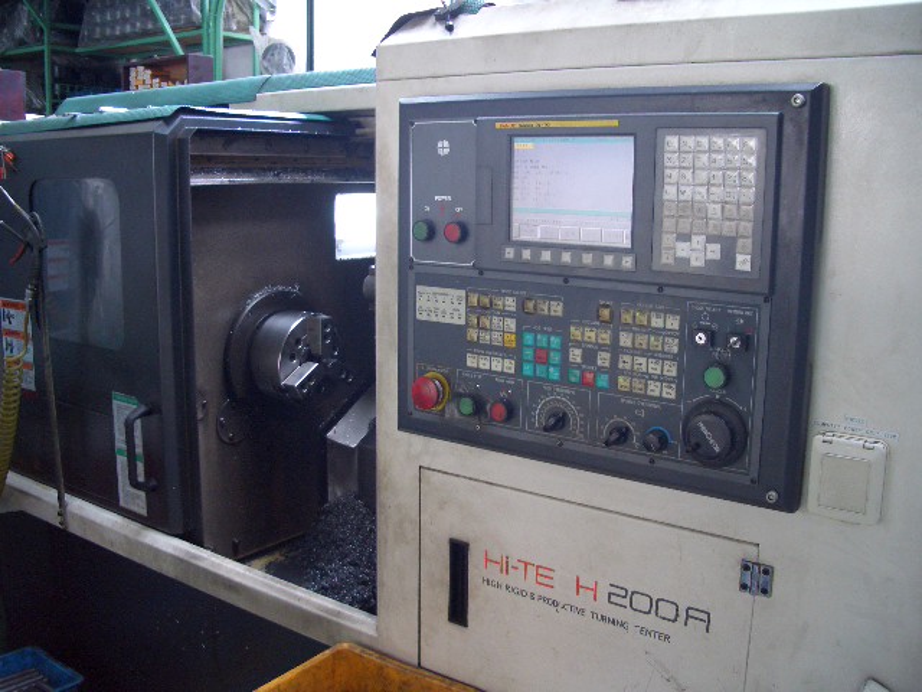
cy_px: 346
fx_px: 932
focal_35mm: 35
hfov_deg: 52.6
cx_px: 461
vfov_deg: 40.7
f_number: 2.6
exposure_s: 1/25
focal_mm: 5.8
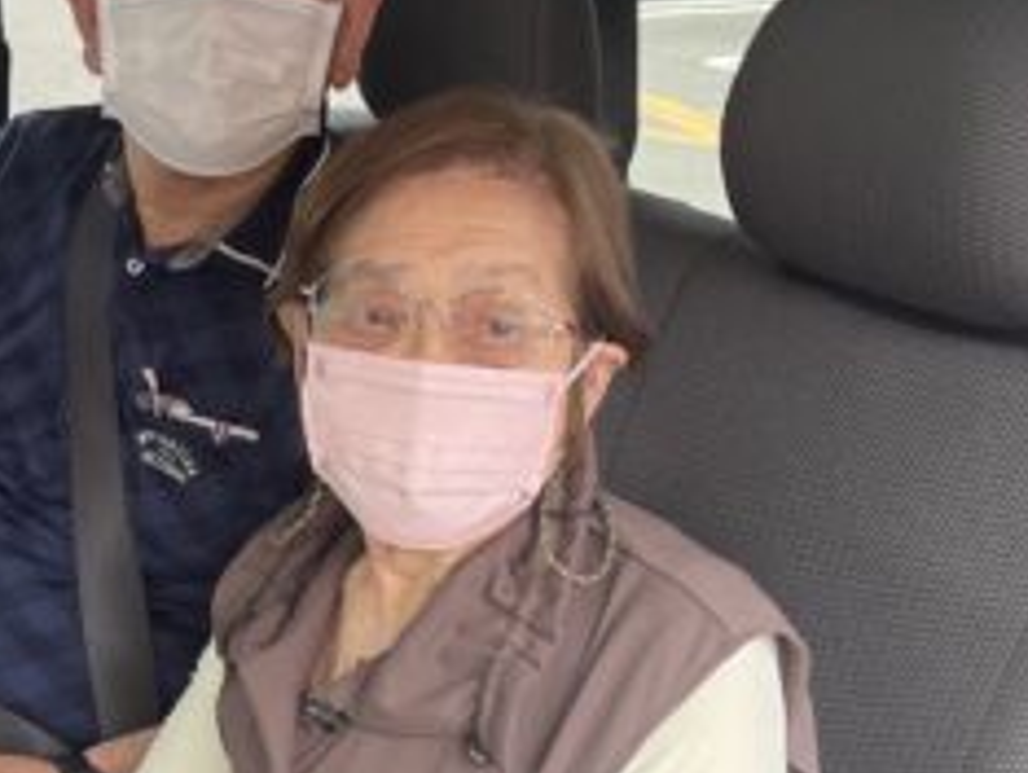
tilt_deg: -21.8
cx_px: 110
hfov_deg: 30.8
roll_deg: -0.8
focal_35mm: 60
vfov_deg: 24.4
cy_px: 481
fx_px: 1784
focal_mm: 5.1
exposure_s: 1/200
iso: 40
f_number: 1.6
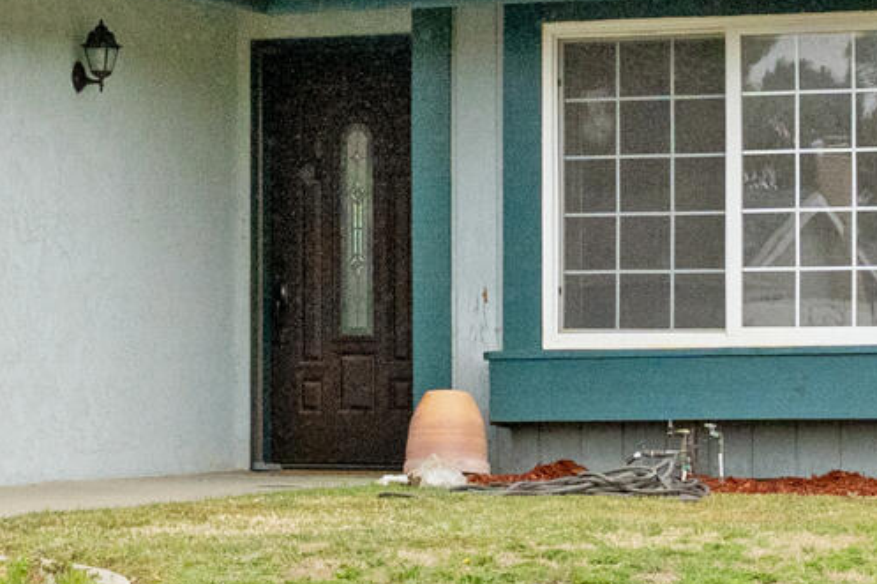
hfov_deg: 12.7
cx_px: 214
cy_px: 343
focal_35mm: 161
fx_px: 3921
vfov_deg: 8.5
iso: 2000
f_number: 8
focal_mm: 32
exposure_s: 1/1600
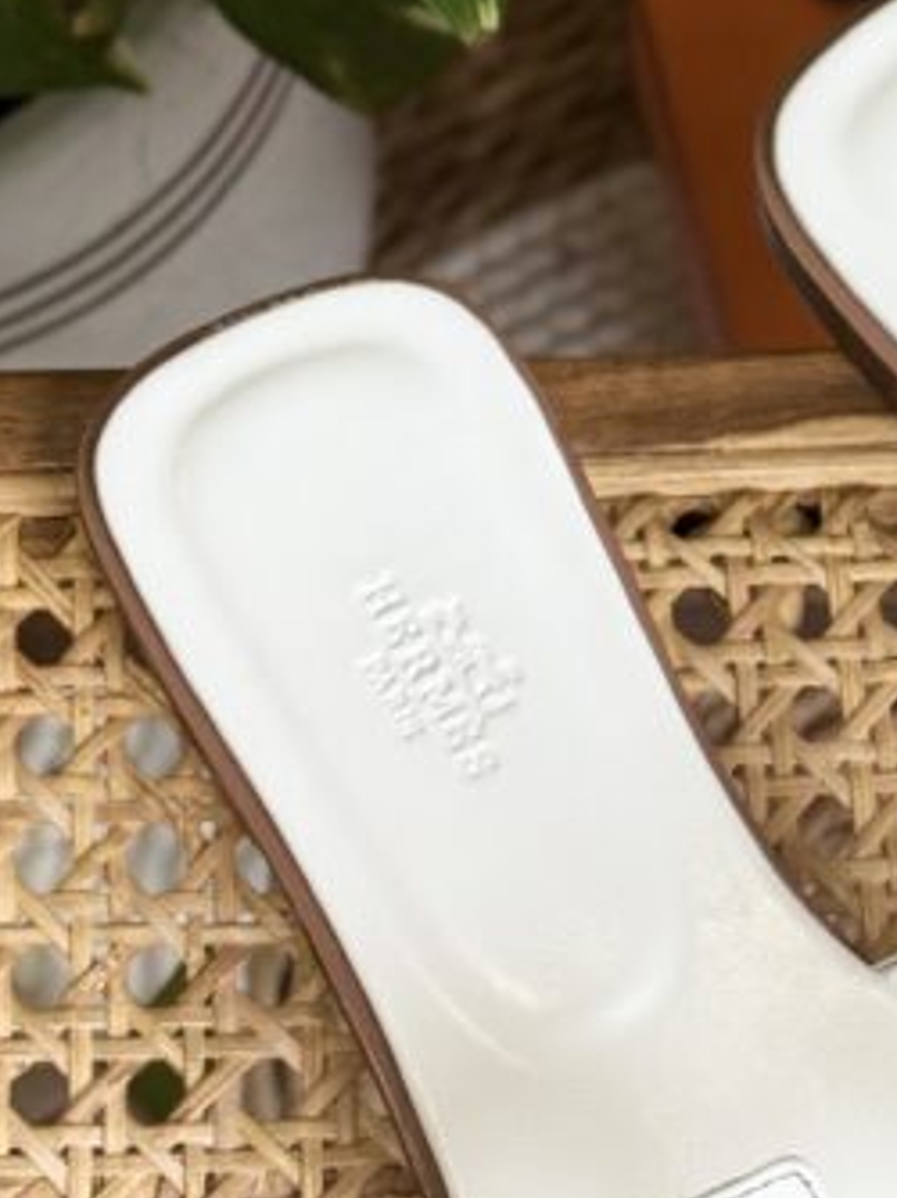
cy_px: 764
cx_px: 983
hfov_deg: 12.6
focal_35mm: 115
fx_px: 3978
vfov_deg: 17.1
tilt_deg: -74.7
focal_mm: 6.76
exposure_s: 1/397
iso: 64
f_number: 1.78
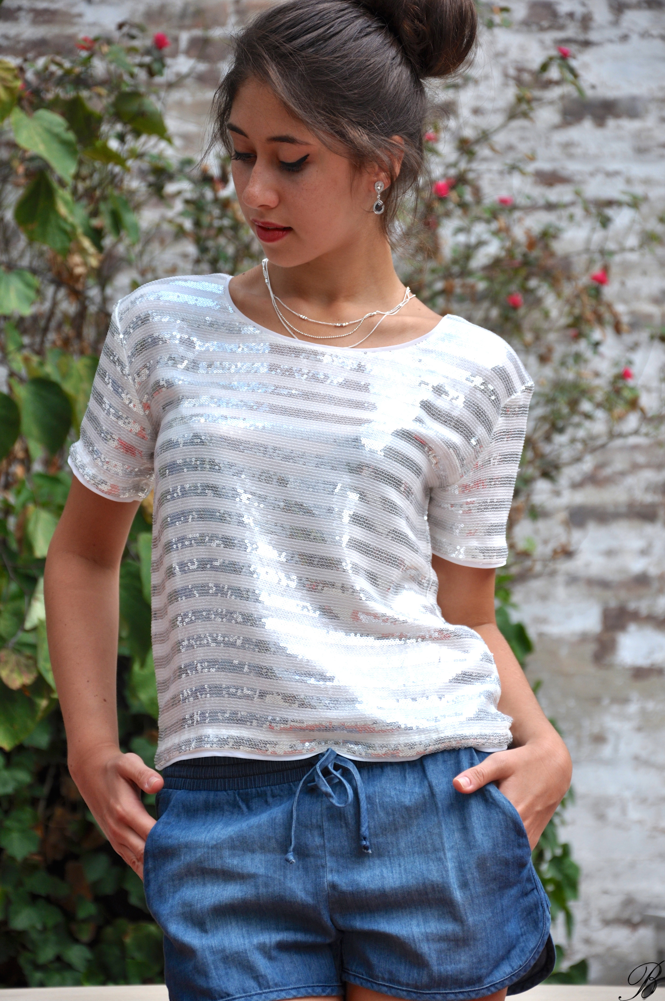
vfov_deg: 15.2
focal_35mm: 135
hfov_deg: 10.1
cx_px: 332
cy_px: 500
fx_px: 3750
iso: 200
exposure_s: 1/400
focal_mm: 90
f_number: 5.6
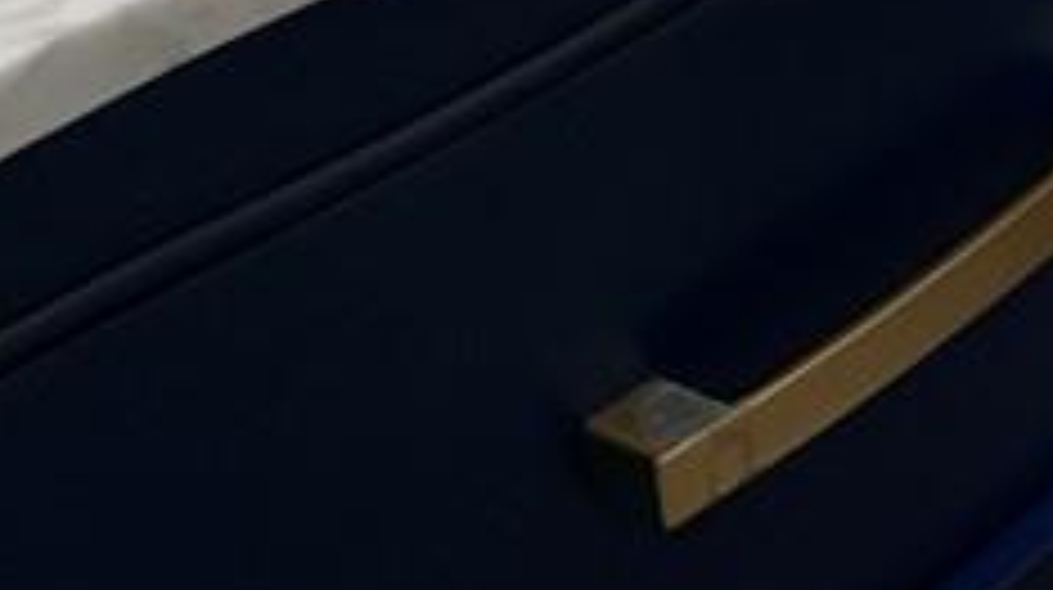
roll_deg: -0.8
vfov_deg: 6.2
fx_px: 4992
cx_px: 2106
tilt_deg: -24.9
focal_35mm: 179
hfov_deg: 11.0
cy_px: -1257
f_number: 1.78
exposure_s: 1/120
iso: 100
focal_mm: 6.86
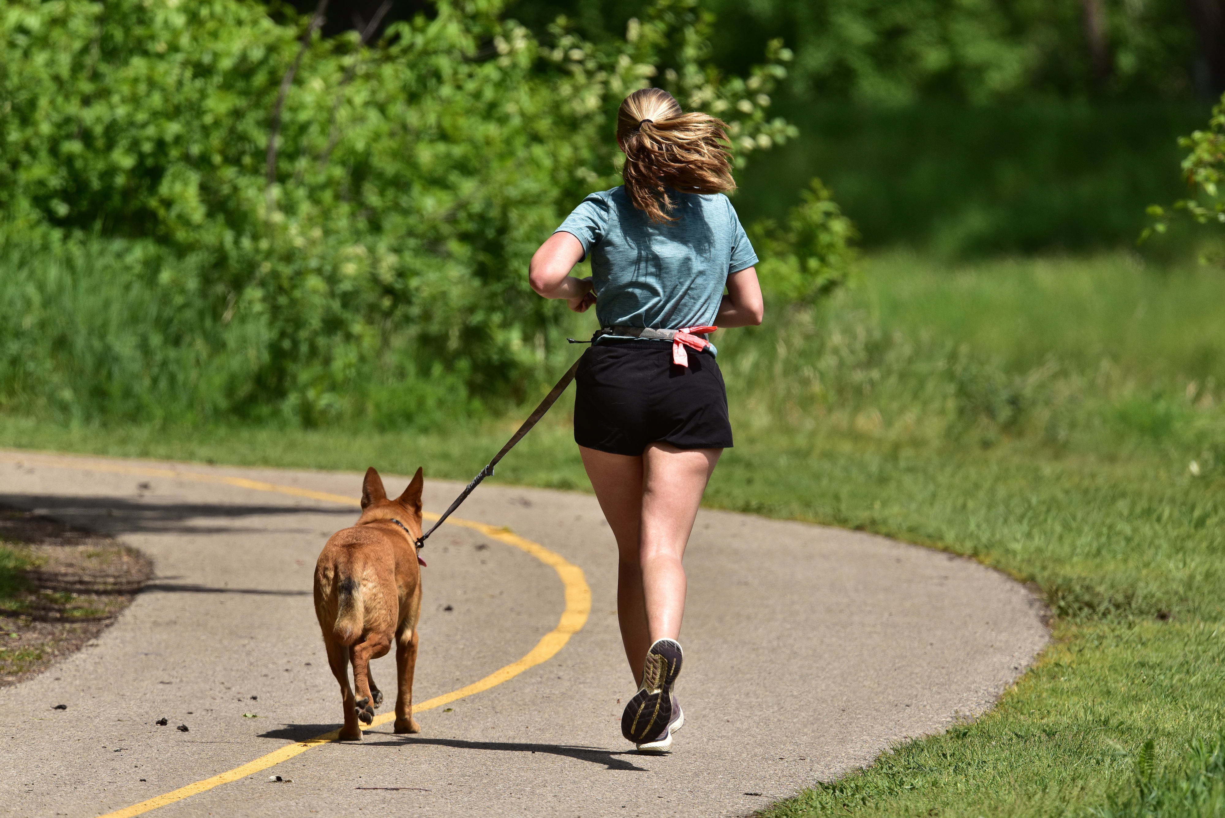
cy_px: 409
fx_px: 23827
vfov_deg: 2.0
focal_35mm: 700
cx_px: 612
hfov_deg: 2.9
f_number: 8
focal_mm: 700
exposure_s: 1/1600
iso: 360
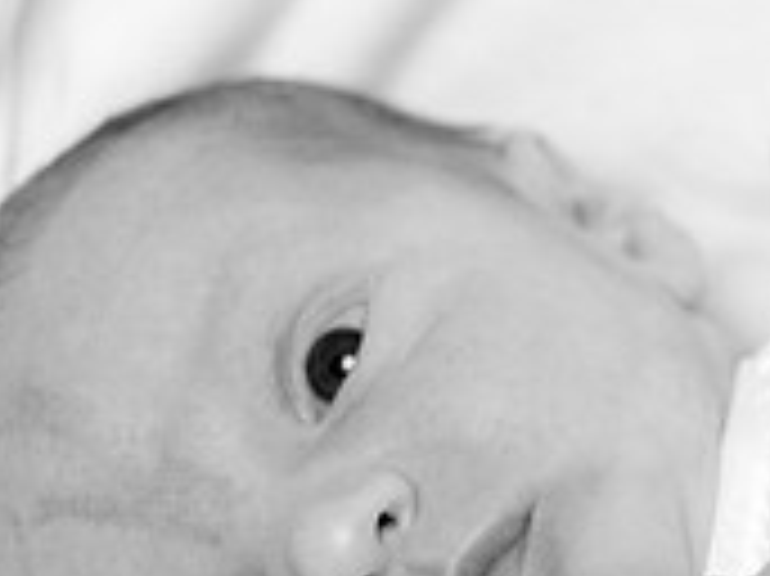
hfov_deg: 3.0
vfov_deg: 2.3
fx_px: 14471
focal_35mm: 651
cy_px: 567
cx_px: 630
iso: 200
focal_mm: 200
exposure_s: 1/160
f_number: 5.6
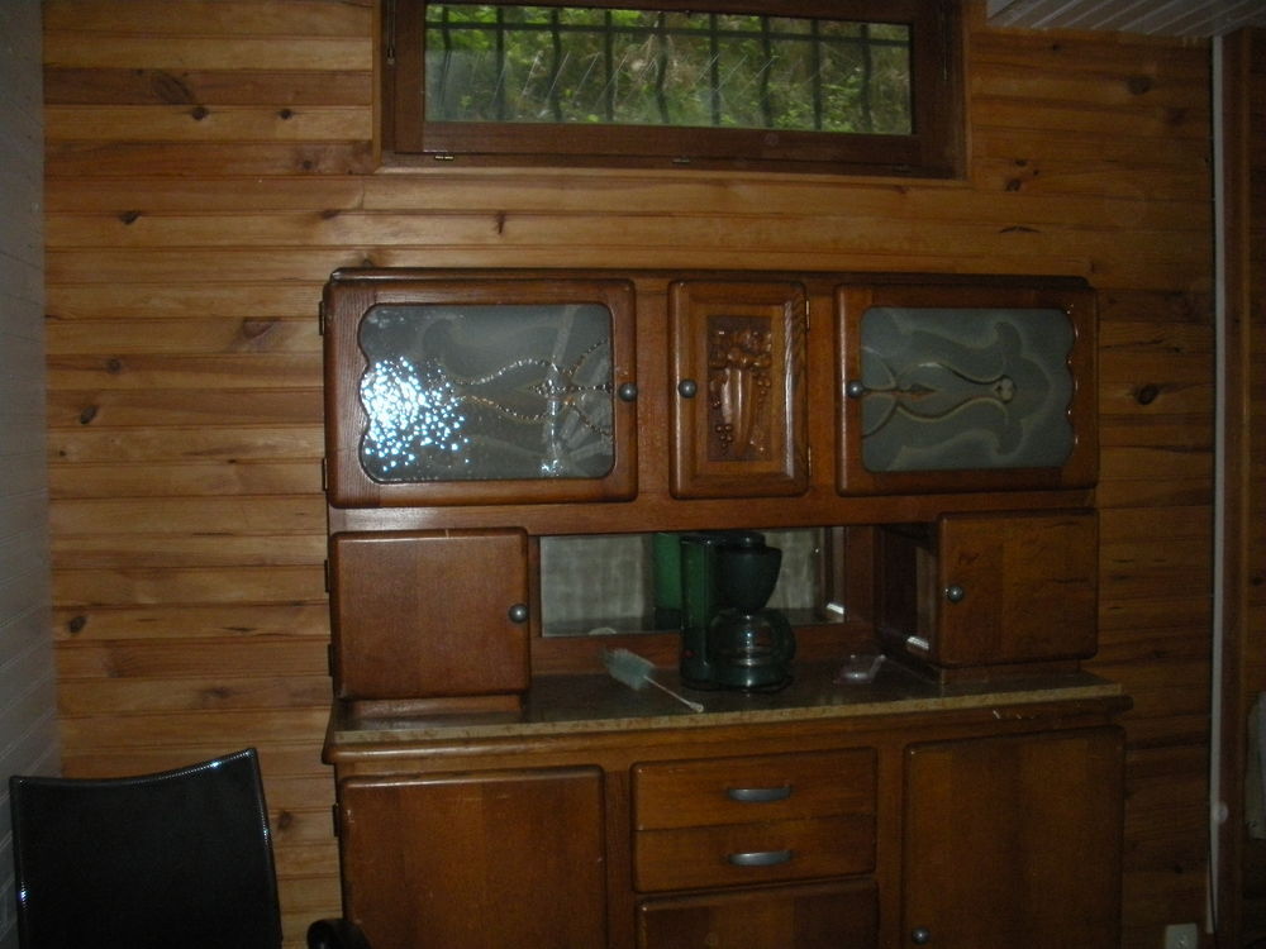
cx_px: 633
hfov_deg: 52.6
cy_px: 474
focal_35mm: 35
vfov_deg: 40.7
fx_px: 1280
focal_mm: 6.3
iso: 400
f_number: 3.5
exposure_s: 1/60
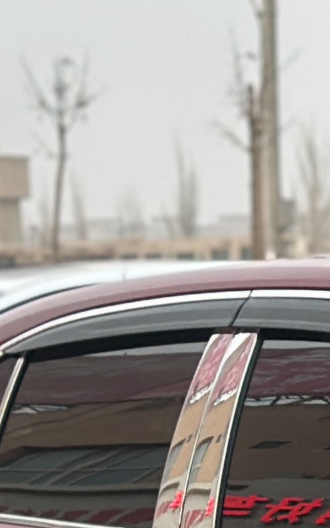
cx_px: 888
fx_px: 4045
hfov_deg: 4.5
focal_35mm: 281
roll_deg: +1.0
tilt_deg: -4.1
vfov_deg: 7.4
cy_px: 555
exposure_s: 1/132
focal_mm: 6.86
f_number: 1.78
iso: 80
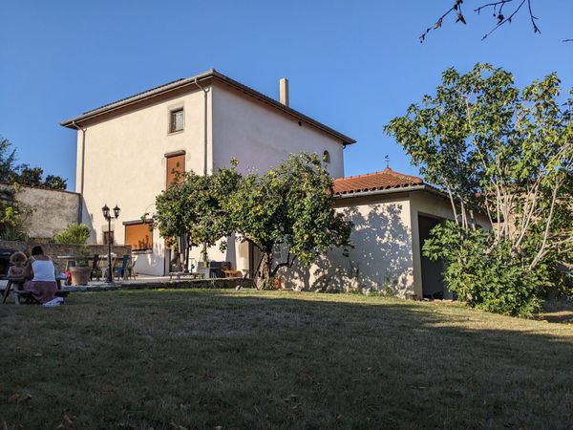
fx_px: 447
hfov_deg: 65.3
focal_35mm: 27
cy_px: 215
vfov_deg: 51.4
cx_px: 286
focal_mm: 4.38
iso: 56
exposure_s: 1/3906
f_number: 1.73
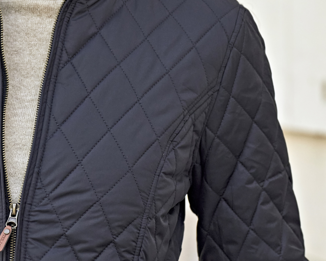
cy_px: 139
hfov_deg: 6.5
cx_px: 53
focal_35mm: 296
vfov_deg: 5.2
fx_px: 2856
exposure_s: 1/1600
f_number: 2.8
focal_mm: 95
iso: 1000
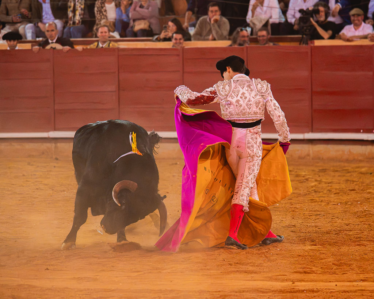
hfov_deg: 8.8
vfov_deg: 7.1
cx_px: 215
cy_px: 149
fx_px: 2428
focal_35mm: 219
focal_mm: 194.5
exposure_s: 1/500
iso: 16000
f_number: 5.6
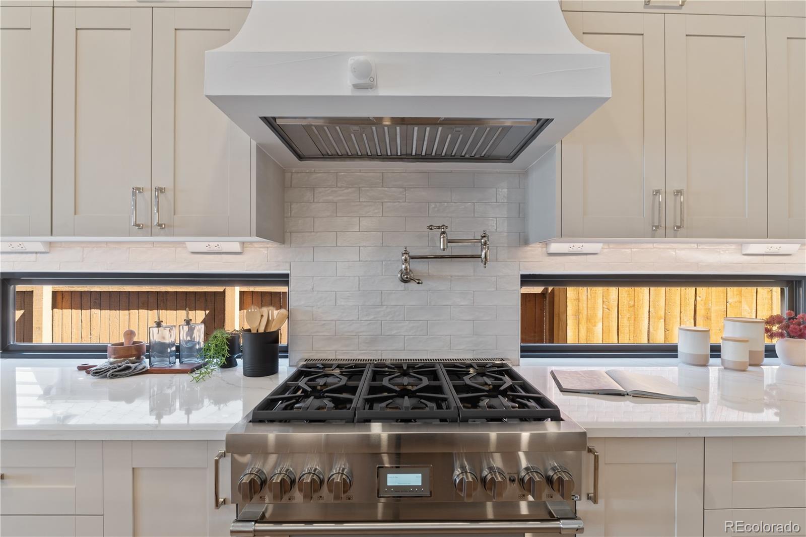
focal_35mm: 16
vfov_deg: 72.0
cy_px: 268
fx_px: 369
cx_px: 403
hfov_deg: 95.0
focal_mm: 11
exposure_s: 1/2
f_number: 8
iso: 160
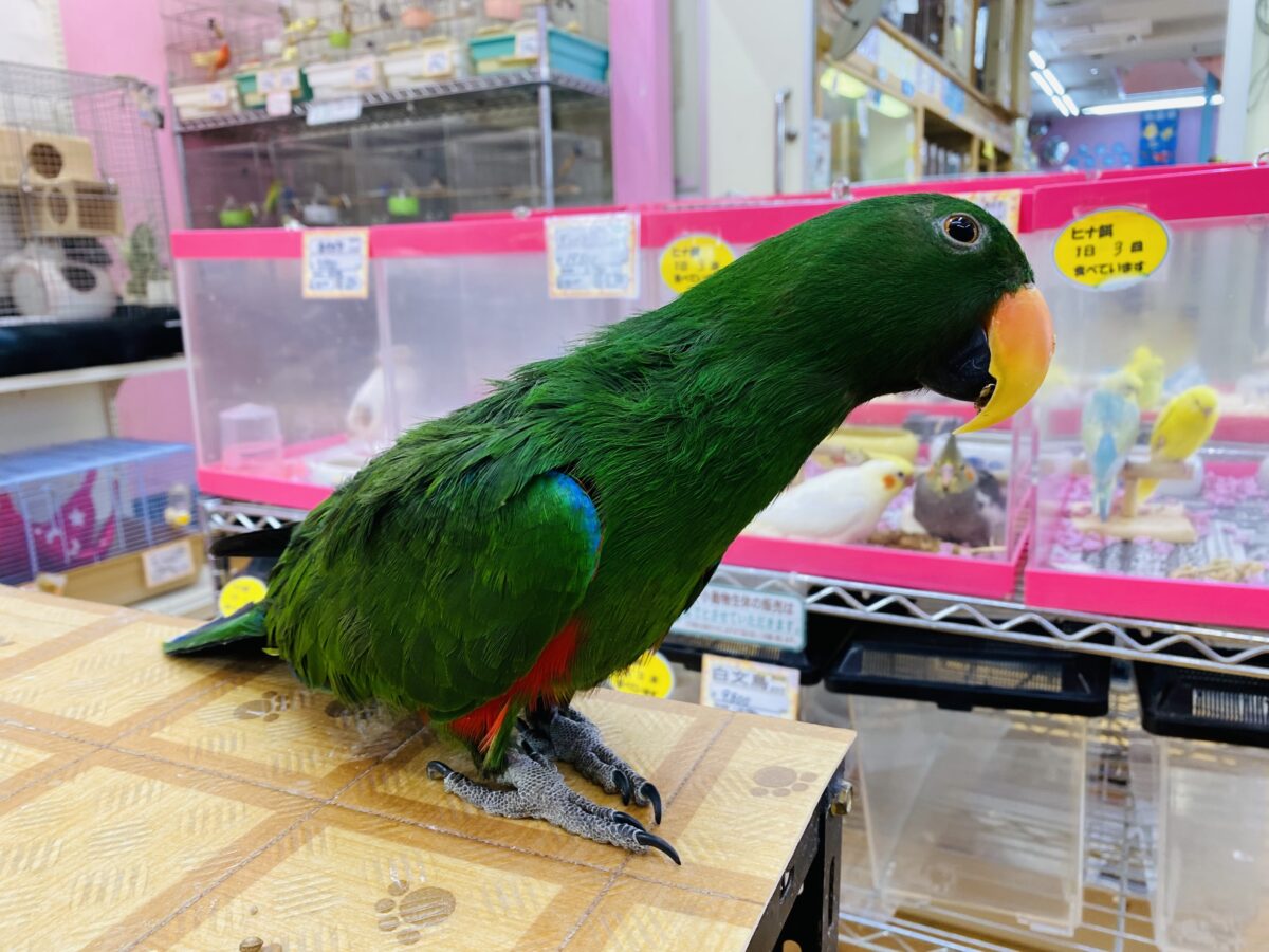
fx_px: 953
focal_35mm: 26
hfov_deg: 67.3
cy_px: 476
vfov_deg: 53.1
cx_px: 634
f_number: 1.8
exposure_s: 1/100
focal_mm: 4.25
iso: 100
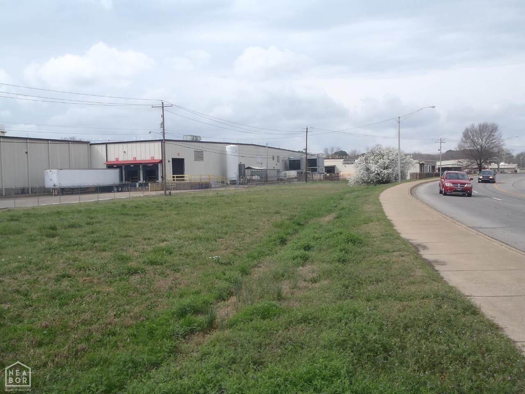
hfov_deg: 51.4
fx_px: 546
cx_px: 262
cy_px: 197
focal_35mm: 36
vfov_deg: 39.7
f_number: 6.3
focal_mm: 6.53
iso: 80
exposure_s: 1/320
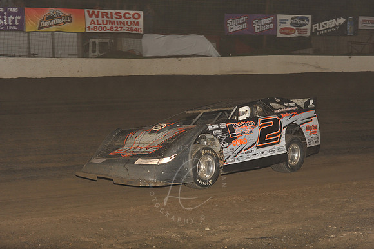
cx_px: 187
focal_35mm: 80
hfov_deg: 25.4
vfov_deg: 17.0
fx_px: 831
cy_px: 124
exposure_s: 1/320
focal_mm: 80
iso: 800
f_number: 6.3
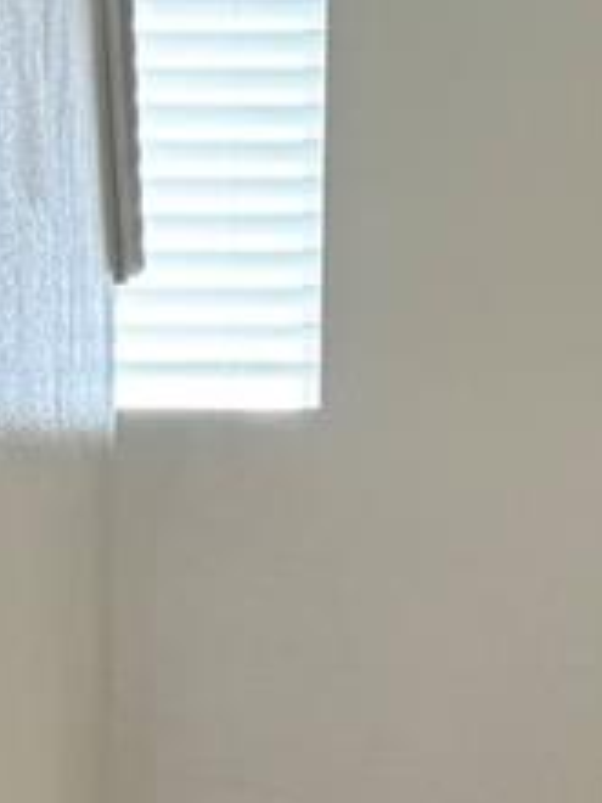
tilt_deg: +0.4
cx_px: 339
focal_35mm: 131
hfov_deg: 11.3
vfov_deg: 13.5
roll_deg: +0.4
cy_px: 1453
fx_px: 3038
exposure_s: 1/60
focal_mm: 6.76
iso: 160
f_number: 1.78
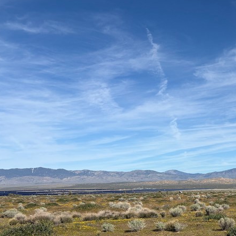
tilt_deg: +5.3
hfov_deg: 29.4
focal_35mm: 53
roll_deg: +2.2
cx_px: 252
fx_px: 409
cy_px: 151
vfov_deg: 32.0
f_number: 1.6
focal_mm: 5.96
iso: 50
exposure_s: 1/5348
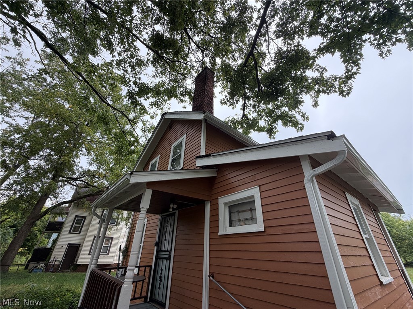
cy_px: 154
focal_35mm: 14
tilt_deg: +29.2
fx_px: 167
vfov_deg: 85.7
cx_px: 206
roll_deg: -1.9
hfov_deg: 102.1
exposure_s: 1/123
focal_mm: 2.22
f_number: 2.2
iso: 50
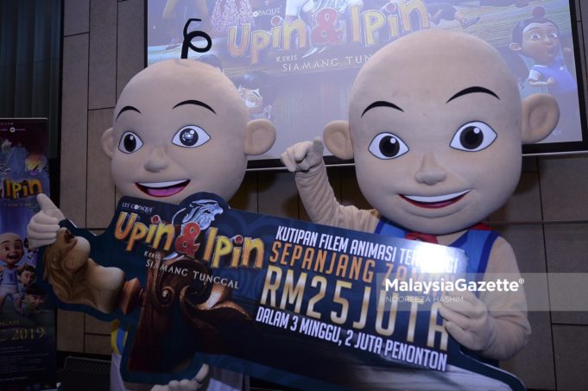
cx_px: 294
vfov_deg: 64.5
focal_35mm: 19
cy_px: 196
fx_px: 310
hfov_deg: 86.9
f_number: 3.5
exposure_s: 1/160
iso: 1600
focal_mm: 19
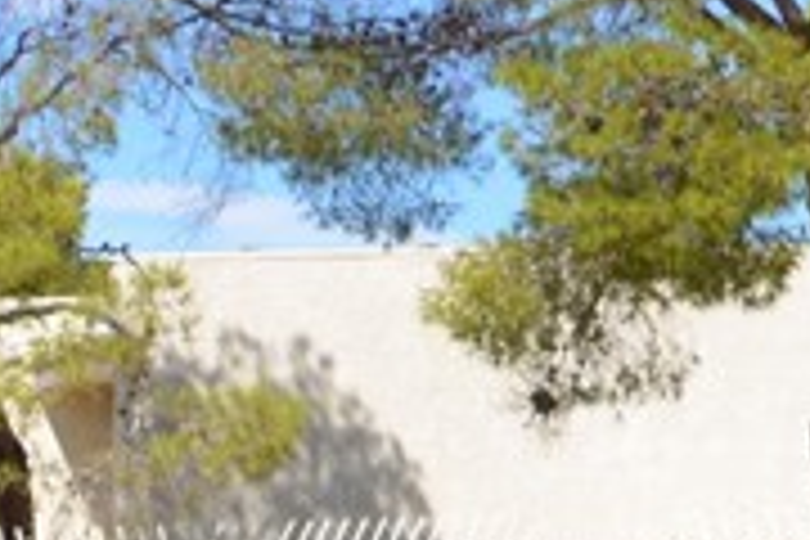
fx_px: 4072
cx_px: -601
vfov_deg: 7.4
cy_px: 965
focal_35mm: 181
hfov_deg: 10.7
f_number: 9
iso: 100
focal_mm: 20
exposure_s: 1/320
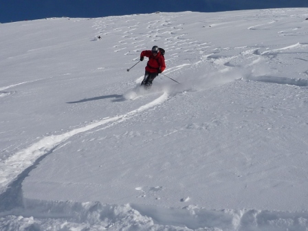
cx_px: 154
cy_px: 116
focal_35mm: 51
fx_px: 454
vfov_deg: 28.6
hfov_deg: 37.5
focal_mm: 4.7
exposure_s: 1/2000
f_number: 6.3
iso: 80
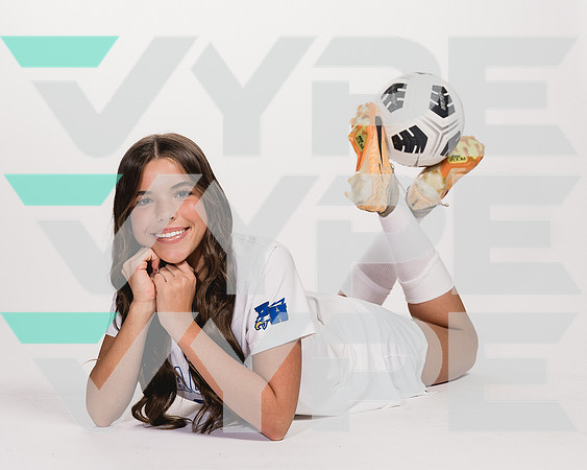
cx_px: 268
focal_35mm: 71
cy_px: 241
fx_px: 1240
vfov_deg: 21.4
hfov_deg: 26.6
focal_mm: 53
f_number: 5.6
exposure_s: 1/250
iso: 400
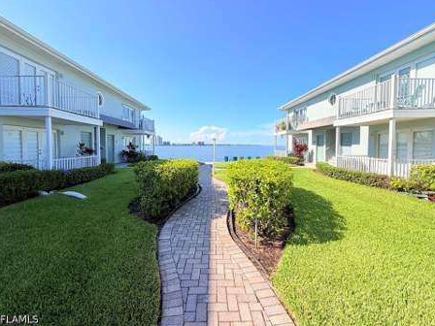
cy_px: 152
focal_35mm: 15
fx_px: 188
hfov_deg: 98.2
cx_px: 215
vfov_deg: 81.6
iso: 20
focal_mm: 2.22
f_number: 2.2
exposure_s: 1/770
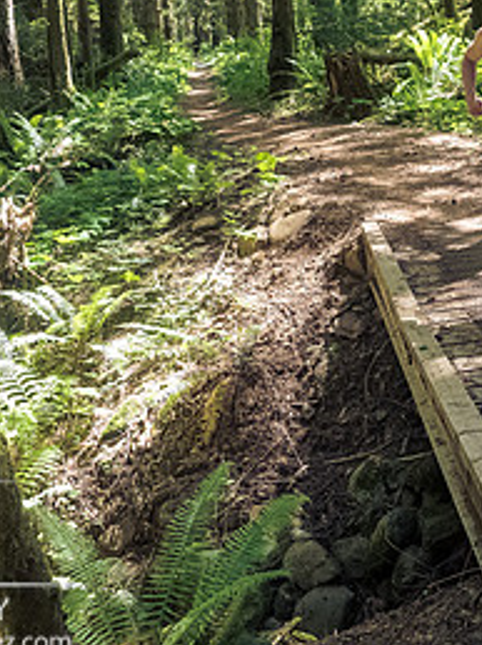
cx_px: 457
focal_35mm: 54
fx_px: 1004
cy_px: 129
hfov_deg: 25.9
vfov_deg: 34.5
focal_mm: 12
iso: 4000
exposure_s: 1/1000
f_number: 2.8
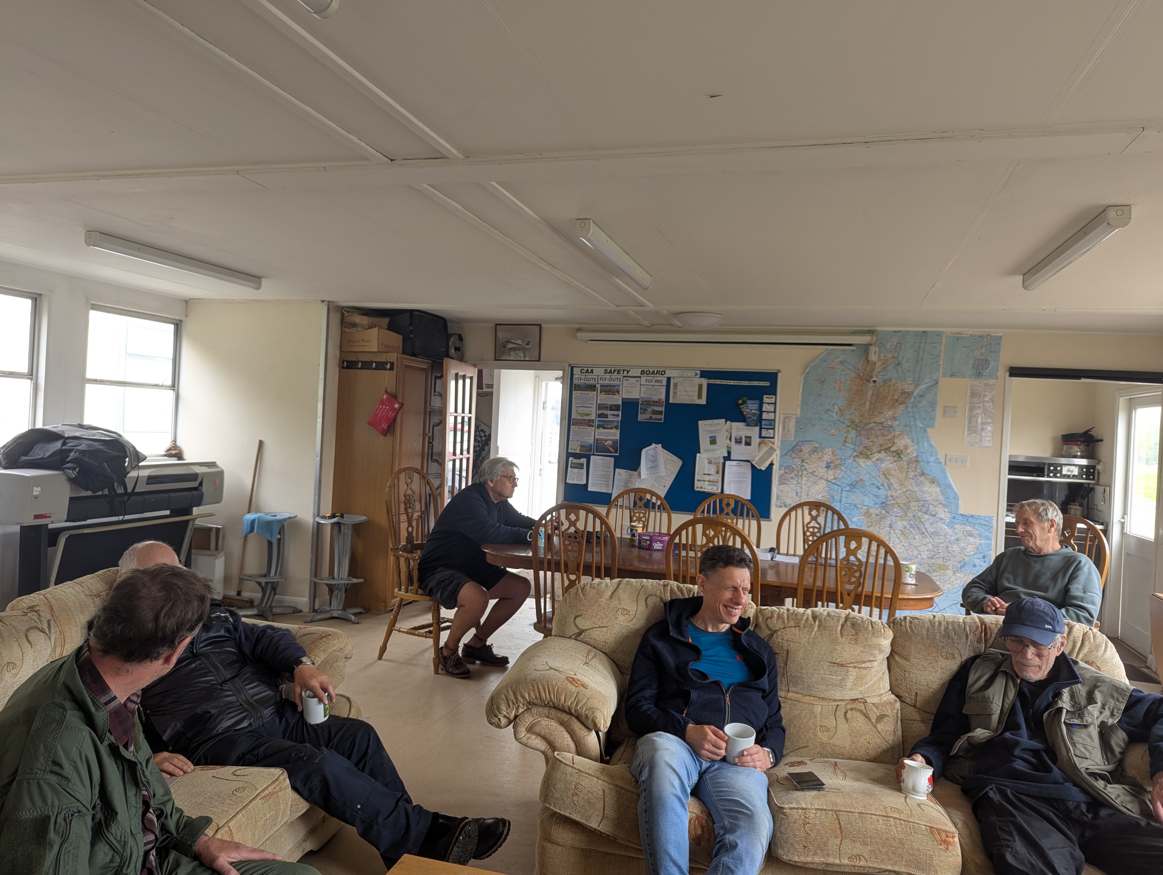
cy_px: 438
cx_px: 582
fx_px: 807
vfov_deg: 56.9
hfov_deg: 71.5
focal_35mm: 24
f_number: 1.85
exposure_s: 1/75.5
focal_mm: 6.81
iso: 39
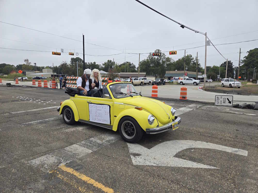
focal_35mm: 23
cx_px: 129
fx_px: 171
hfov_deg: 73.9
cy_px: 96
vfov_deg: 58.9
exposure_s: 1/738
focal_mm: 5.4
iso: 25
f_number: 1.8
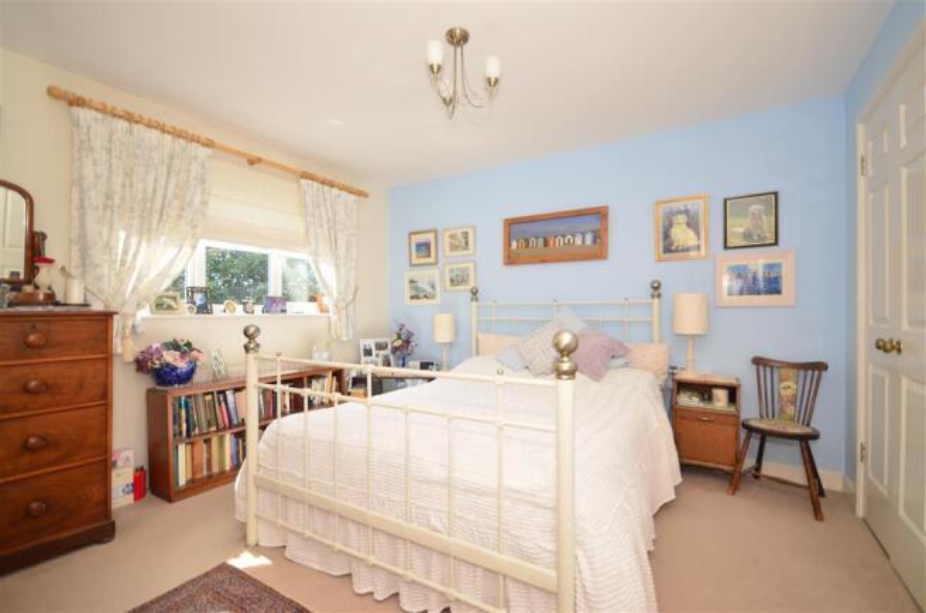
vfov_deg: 77.0
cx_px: 463
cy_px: 306
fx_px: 385
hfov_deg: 100.5
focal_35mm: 15
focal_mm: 10
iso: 200
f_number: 5
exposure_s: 1/80
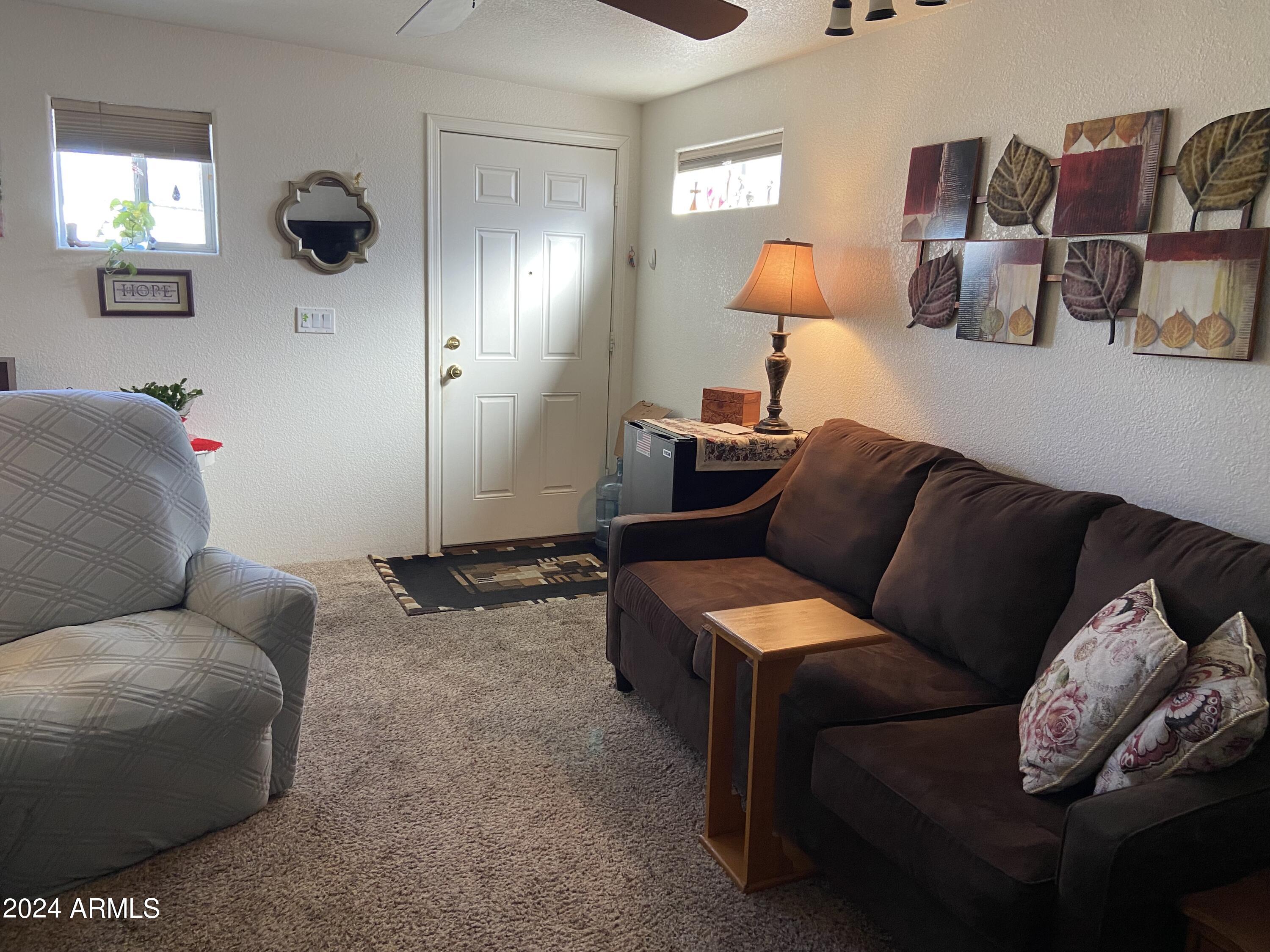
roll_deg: -2.9
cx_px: 635
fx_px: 954
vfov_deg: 53.1
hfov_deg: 67.3
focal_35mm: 26
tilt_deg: -11.5
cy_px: 476
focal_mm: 4.25
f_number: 1.8
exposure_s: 1/60
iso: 100
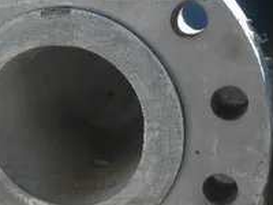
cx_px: 29
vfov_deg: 21.0
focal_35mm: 70
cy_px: 115
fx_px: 552
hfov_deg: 26.8
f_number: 3.2
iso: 64
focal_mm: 6.1
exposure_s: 1/320
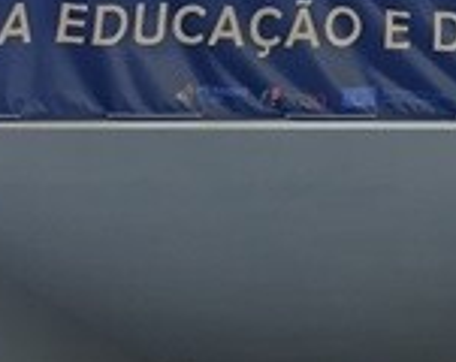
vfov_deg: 18.1
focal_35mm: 84
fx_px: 1131
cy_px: 78
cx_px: 631
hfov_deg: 20.4
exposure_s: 1/1776
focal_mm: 3.6
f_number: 1.9
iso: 40
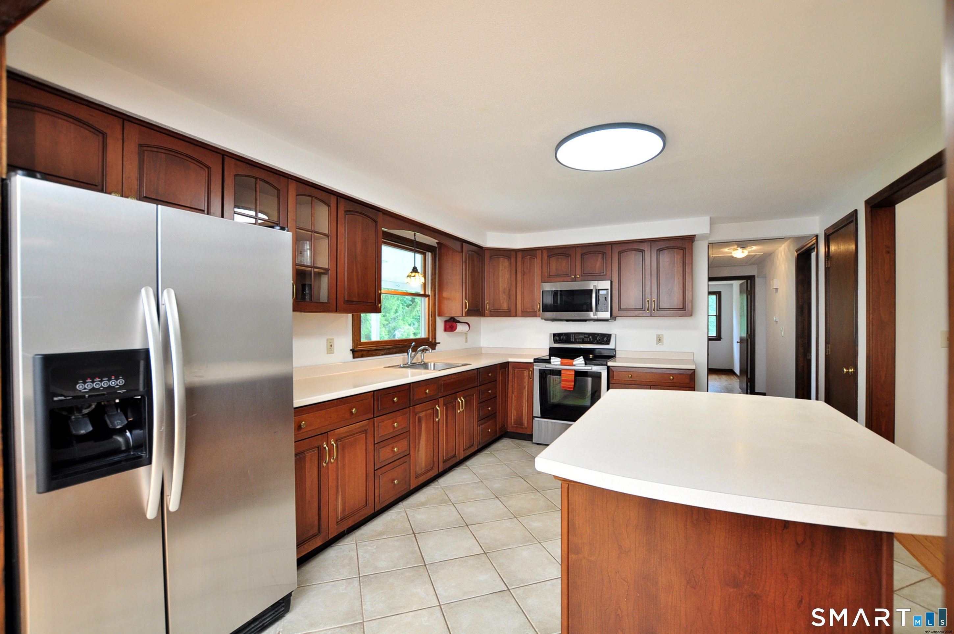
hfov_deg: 100.5
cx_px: 477
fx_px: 397
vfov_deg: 77.2
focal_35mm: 15
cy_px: 317
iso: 400
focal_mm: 10
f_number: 4.5
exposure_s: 1/40
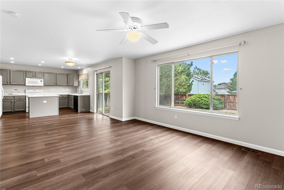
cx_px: 142
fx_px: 134
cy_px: 95
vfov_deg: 70.5
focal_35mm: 17
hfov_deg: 93.3
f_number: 7.1
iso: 100
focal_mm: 17
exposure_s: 1/4
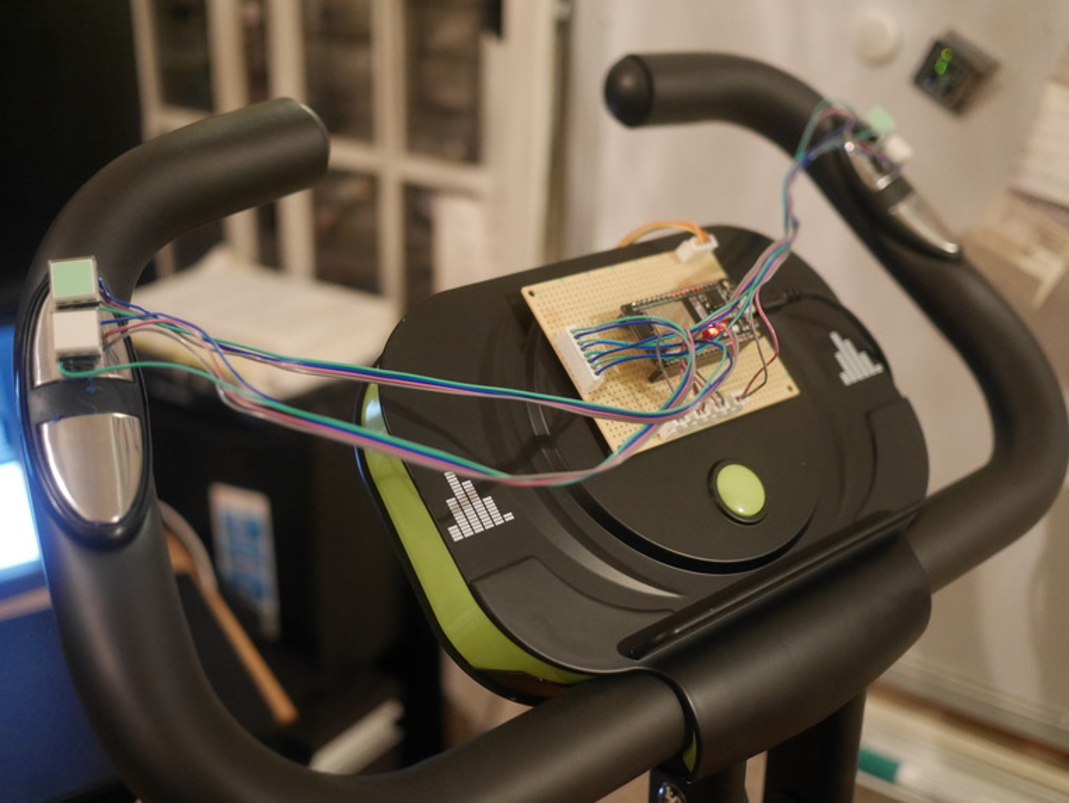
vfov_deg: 36.0
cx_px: 534
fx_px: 1236
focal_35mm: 40
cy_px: 402
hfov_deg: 46.8
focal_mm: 20
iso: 2000
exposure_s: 1/60
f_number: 1.7
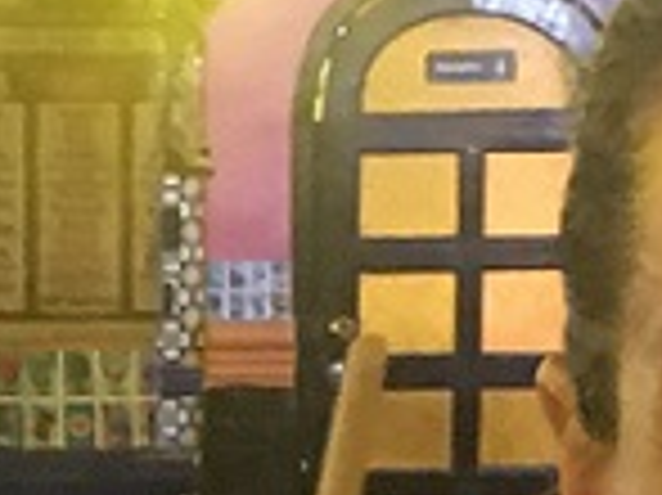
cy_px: 1008
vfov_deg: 7.1
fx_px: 3841
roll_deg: -1.0
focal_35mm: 201
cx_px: 164
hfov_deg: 9.8
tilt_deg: -11.4
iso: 800
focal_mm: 4.15
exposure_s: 1/15
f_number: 2.2
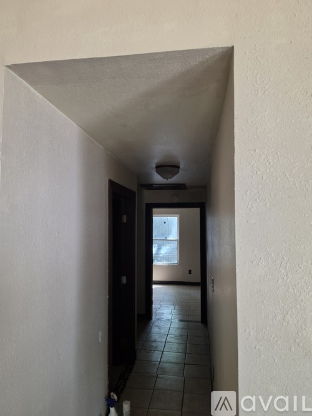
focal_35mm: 23
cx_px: 156
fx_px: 276
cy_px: 208
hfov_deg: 58.9
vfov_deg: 73.9
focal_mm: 6.5
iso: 80
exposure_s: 1/52
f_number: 1.4
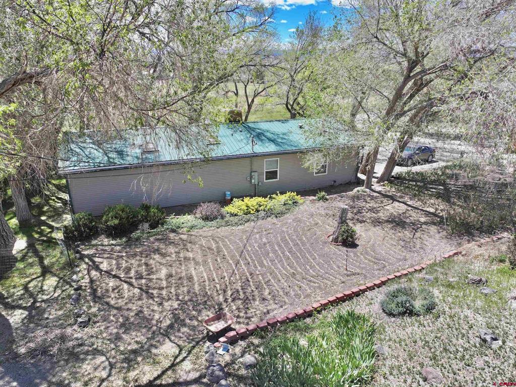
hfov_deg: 71.6
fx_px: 358
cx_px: 258
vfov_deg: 56.8
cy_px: 194
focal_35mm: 24
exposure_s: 1/1000
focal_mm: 12.29
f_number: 2.8
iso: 100
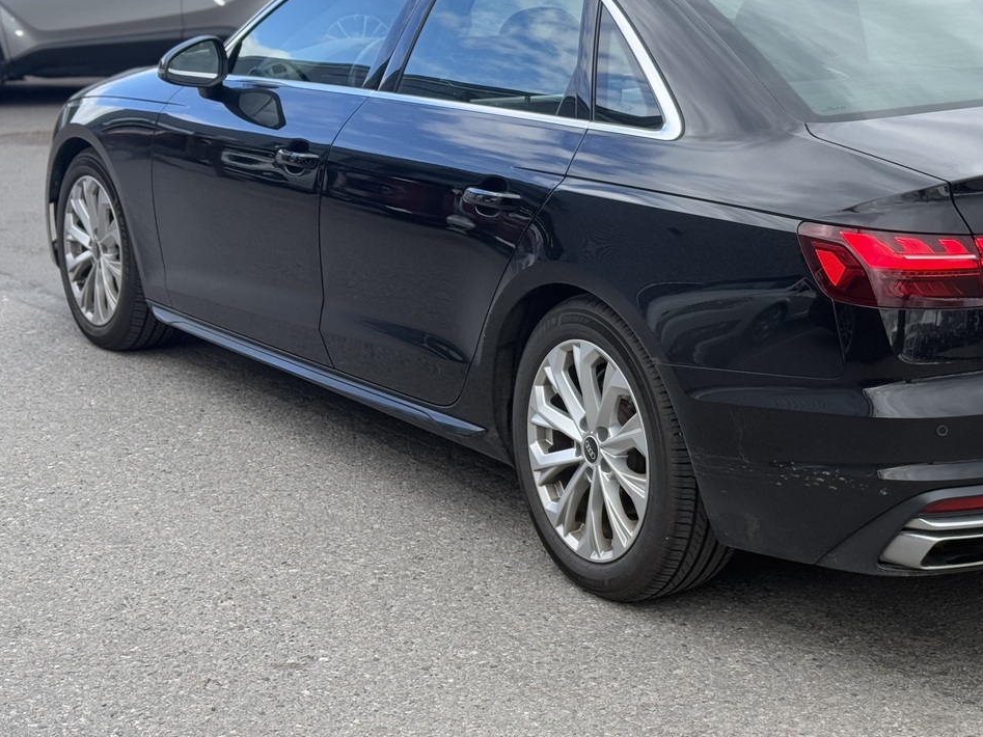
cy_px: 210
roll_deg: -1.0
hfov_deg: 26.4
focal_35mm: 73
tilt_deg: -8.2
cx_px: 728
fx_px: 2073
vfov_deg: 20.0
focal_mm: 6.76
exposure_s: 1/1285
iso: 80
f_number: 1.78
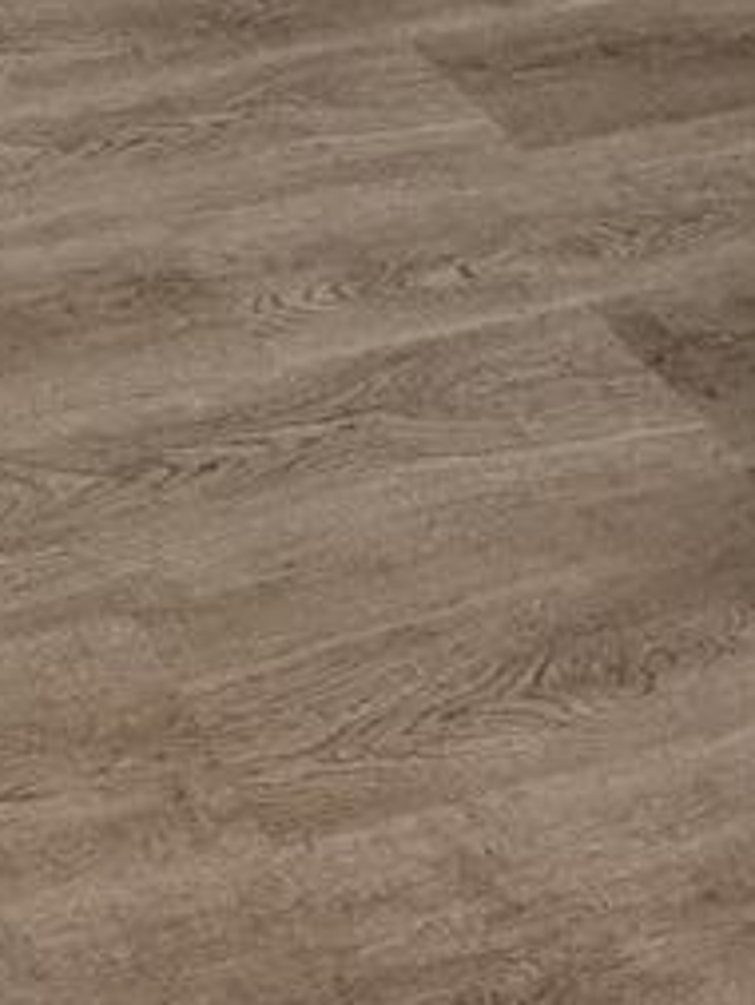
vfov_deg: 20.4
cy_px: -812
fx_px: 1947
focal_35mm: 67
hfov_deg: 17.4
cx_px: -642
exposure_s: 1/120
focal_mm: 2.22
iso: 64
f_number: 2.2
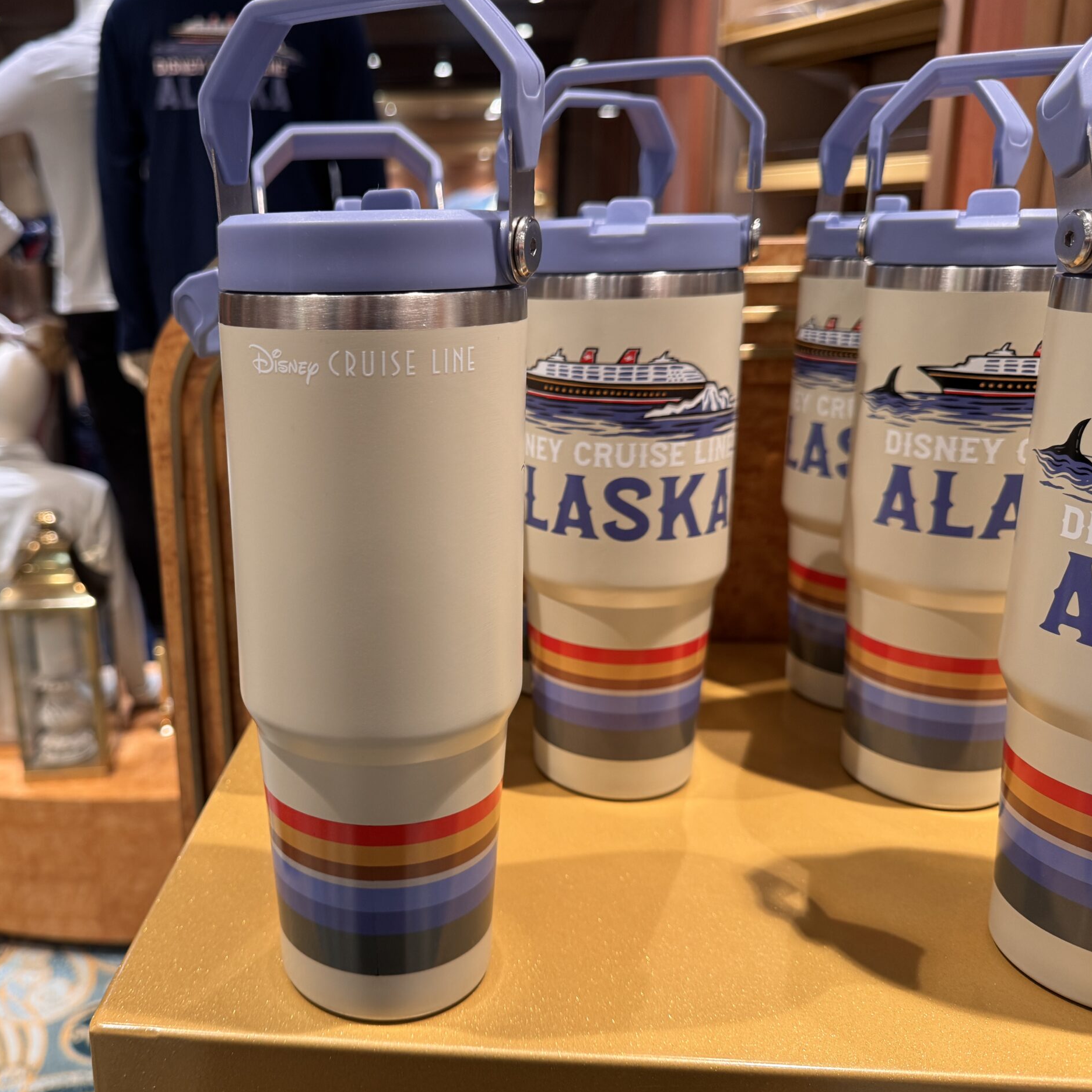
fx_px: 1035
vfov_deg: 55.6
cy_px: 547
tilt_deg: -15.1
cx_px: 390
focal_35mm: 29
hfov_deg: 54.8
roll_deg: +1.3
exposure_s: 1/60
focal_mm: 6.76
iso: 125
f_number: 1.78
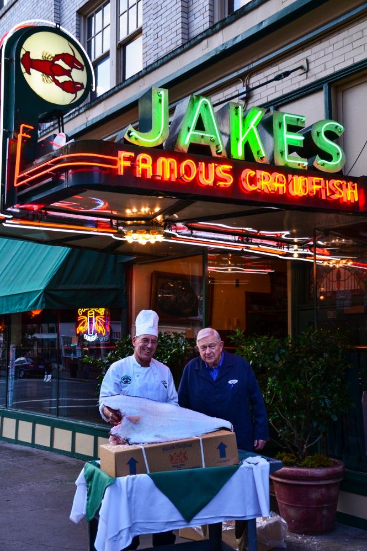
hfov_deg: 31.2
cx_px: 182
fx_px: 658
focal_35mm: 43
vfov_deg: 45.4
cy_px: 279
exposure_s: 1/60
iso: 400
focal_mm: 28
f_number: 4
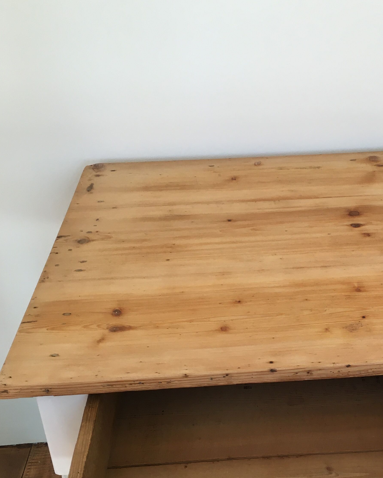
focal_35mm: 51
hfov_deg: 29.1
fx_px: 723
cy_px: 314
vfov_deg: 36.3
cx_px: 300
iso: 25
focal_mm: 4.15
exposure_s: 1/33
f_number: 2.2
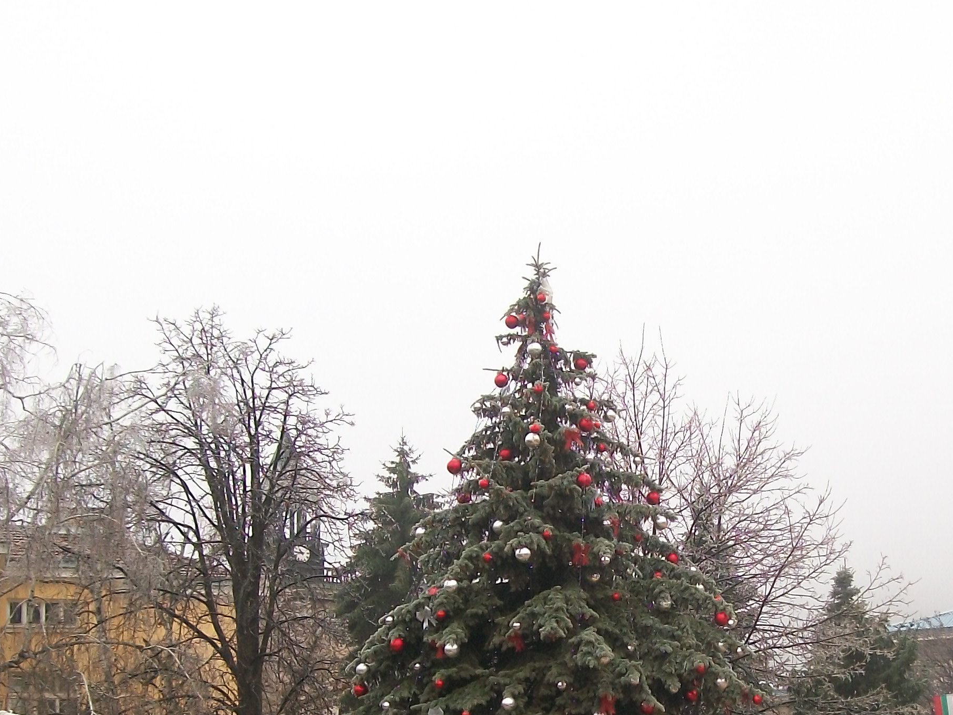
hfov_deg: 29.7
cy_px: 614
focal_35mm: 65
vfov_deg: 22.2
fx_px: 1789
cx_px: 611
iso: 80
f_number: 2.7
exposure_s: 1/200
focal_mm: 6
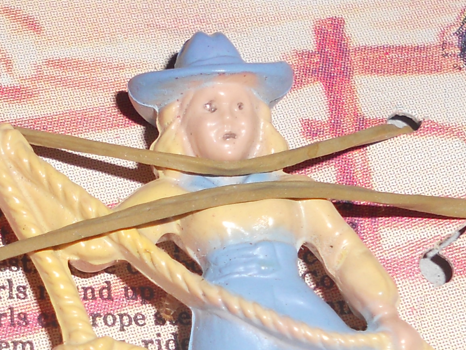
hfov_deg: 17.5
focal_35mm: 111
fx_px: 1494
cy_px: 265
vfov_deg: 13.3
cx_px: 71
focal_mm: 5.8
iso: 80
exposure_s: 1/25
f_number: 8.8
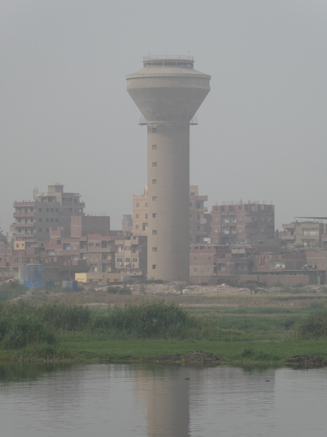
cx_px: 164
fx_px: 2911
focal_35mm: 231
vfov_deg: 8.6
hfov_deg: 6.4
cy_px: 218
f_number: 5.6
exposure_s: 1/500
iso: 80
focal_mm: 41.4
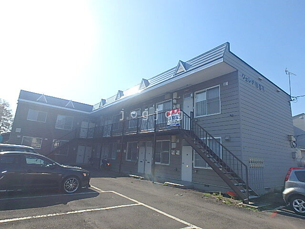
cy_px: 114
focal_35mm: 21
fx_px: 185
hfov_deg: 79.0
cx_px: 152
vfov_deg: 63.4
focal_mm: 3.7
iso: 125
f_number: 3.5
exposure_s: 1/1000
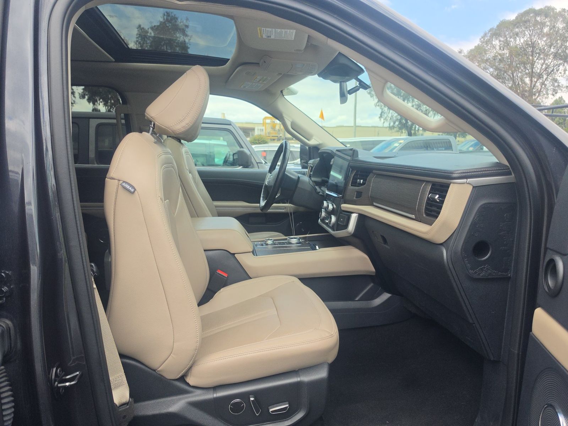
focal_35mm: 23
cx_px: 284
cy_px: 213
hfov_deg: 73.9
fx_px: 377
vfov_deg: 58.9
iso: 63
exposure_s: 1/2621
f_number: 1.4
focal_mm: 6.5
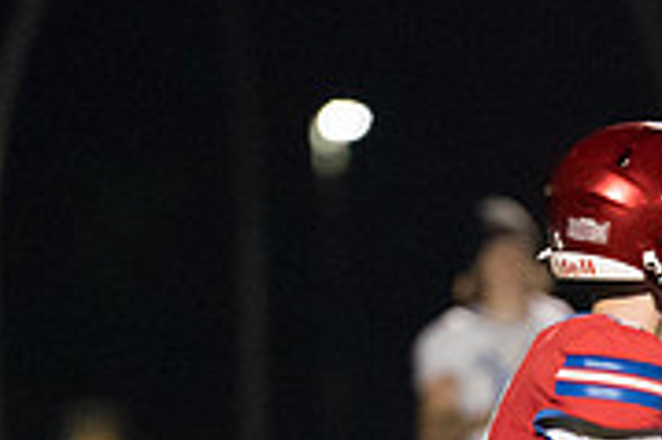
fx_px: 18151
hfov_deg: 2.1
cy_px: 547
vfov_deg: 1.4
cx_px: 724
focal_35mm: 988
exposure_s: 1/1250
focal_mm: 200
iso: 12800
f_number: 2.8
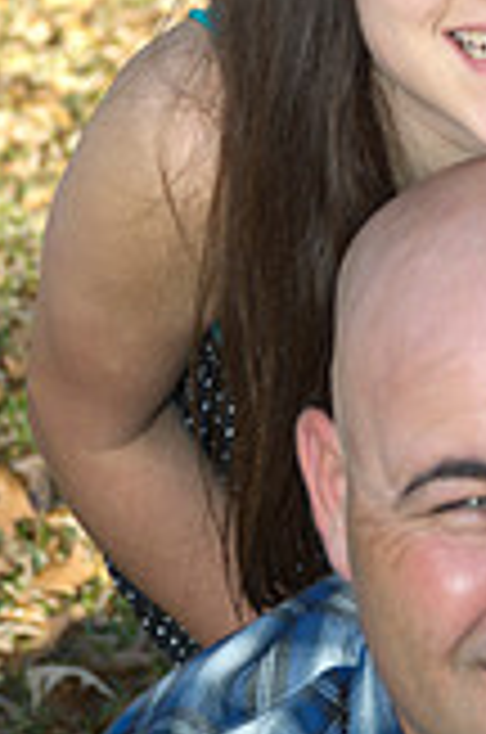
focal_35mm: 160
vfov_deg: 12.7
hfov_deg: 8.5
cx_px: 466
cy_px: 27
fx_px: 3254
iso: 100
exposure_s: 1/160
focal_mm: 58
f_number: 5.6
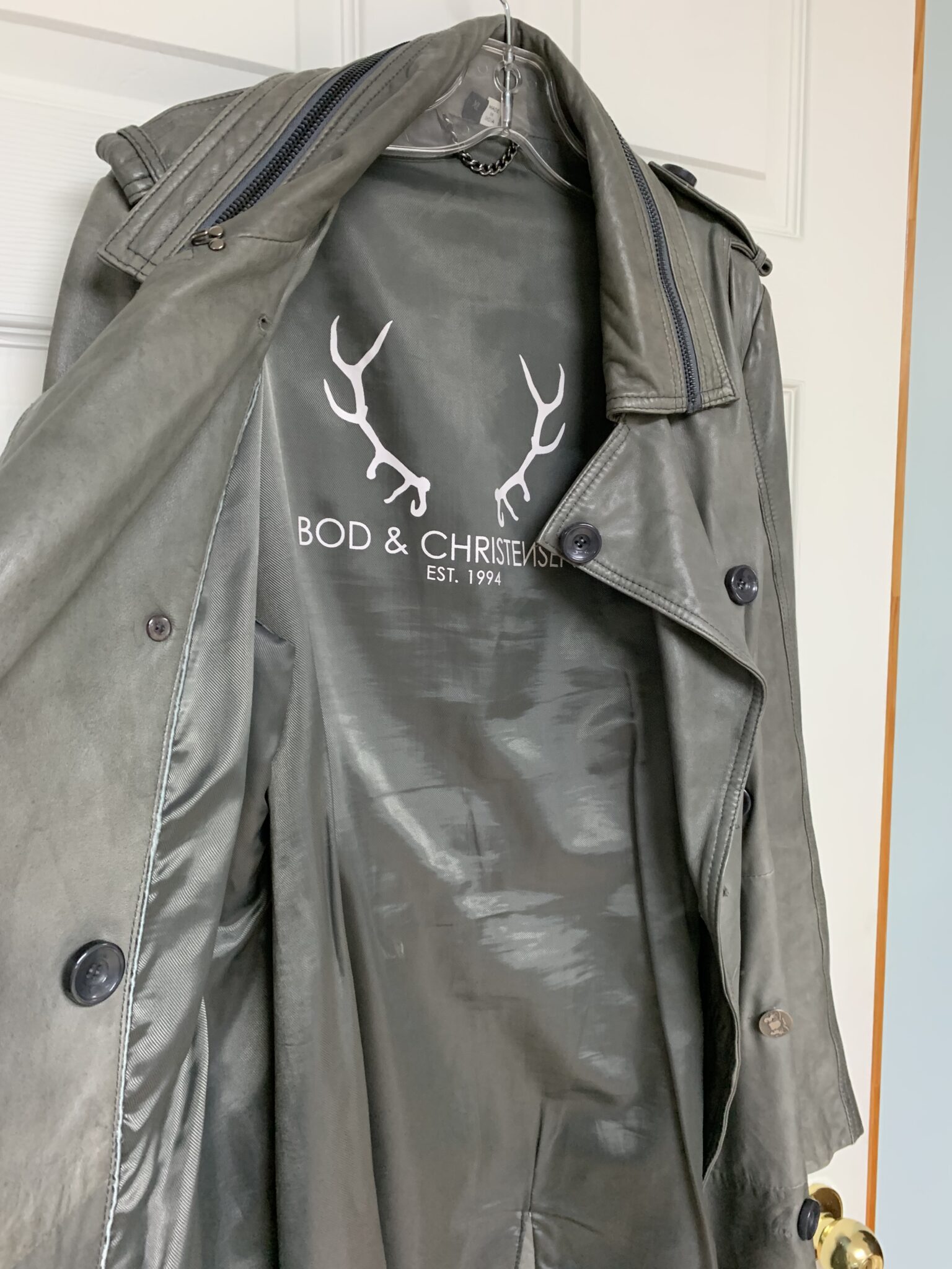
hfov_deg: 53.1
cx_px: 476
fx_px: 953
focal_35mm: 26
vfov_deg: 67.3
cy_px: 634
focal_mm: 4.25
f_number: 1.8
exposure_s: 1/60
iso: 250
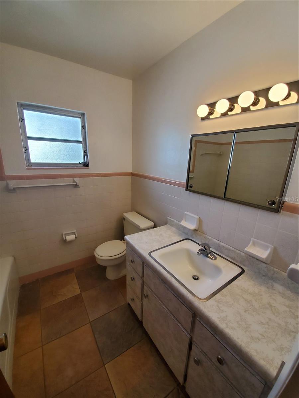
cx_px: 150
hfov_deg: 89.9
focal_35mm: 13
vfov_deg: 106.2
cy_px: 199
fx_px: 150
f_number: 2.2
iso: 125
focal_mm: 1.8
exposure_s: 1/59
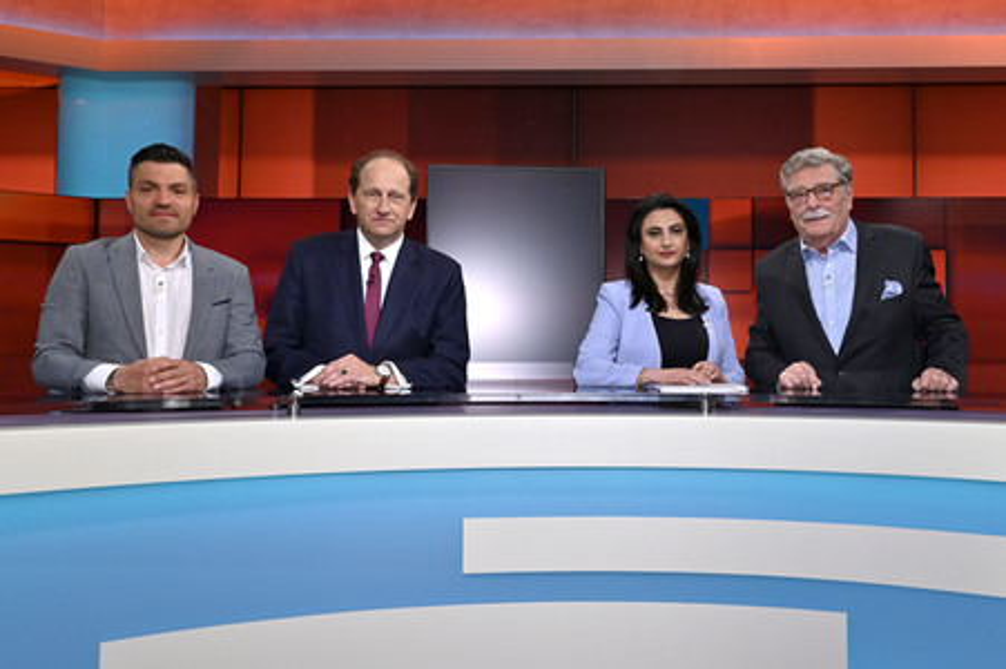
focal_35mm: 28
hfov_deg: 65.5
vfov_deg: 46.3
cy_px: 334
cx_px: 503
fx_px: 782
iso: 1000
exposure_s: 1/200
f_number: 5
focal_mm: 28
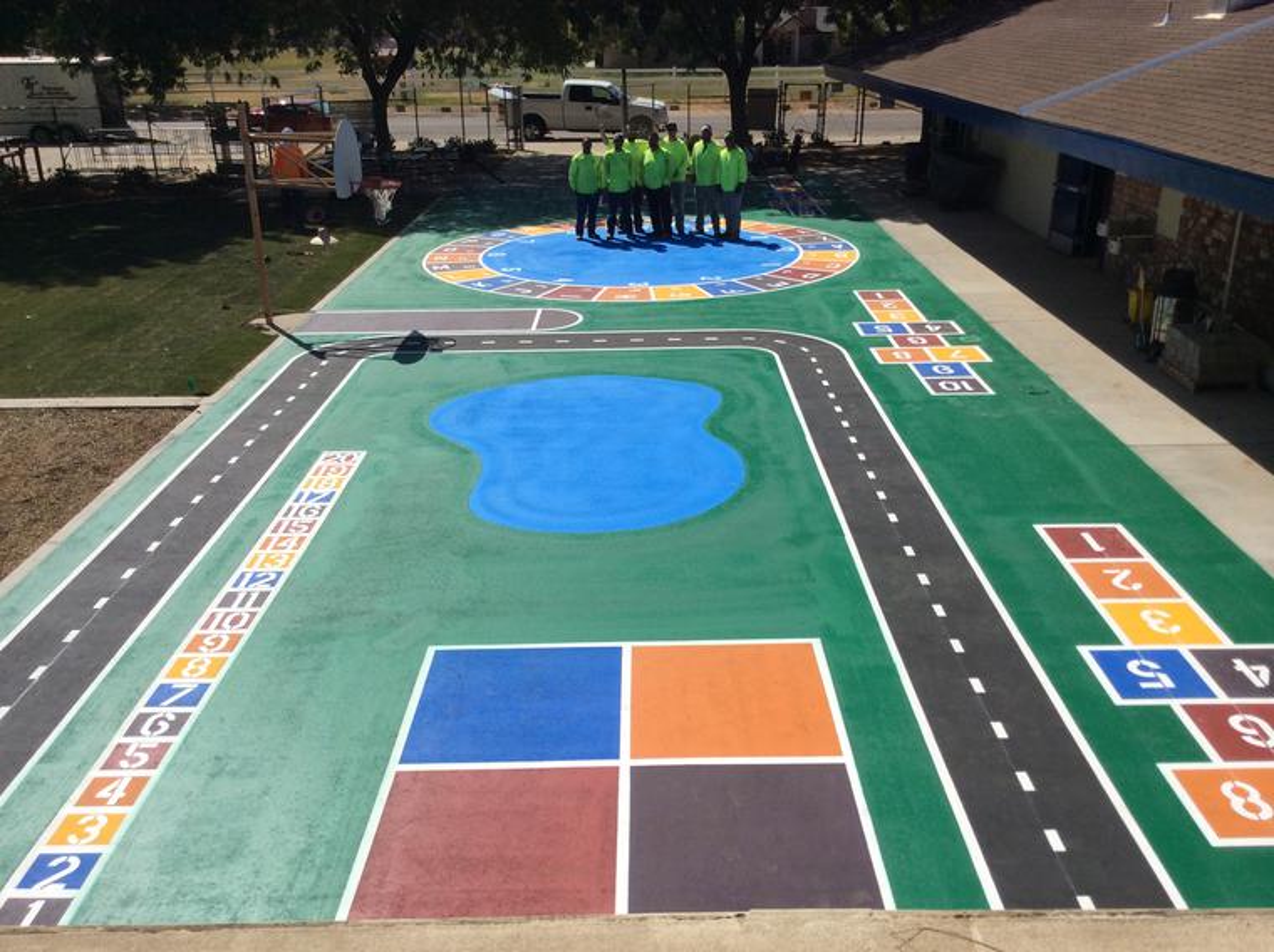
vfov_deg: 42.9
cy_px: 476
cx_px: 637
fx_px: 1213
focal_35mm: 33
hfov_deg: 55.4
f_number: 2.4
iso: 32
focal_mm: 3.3
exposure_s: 1/2725
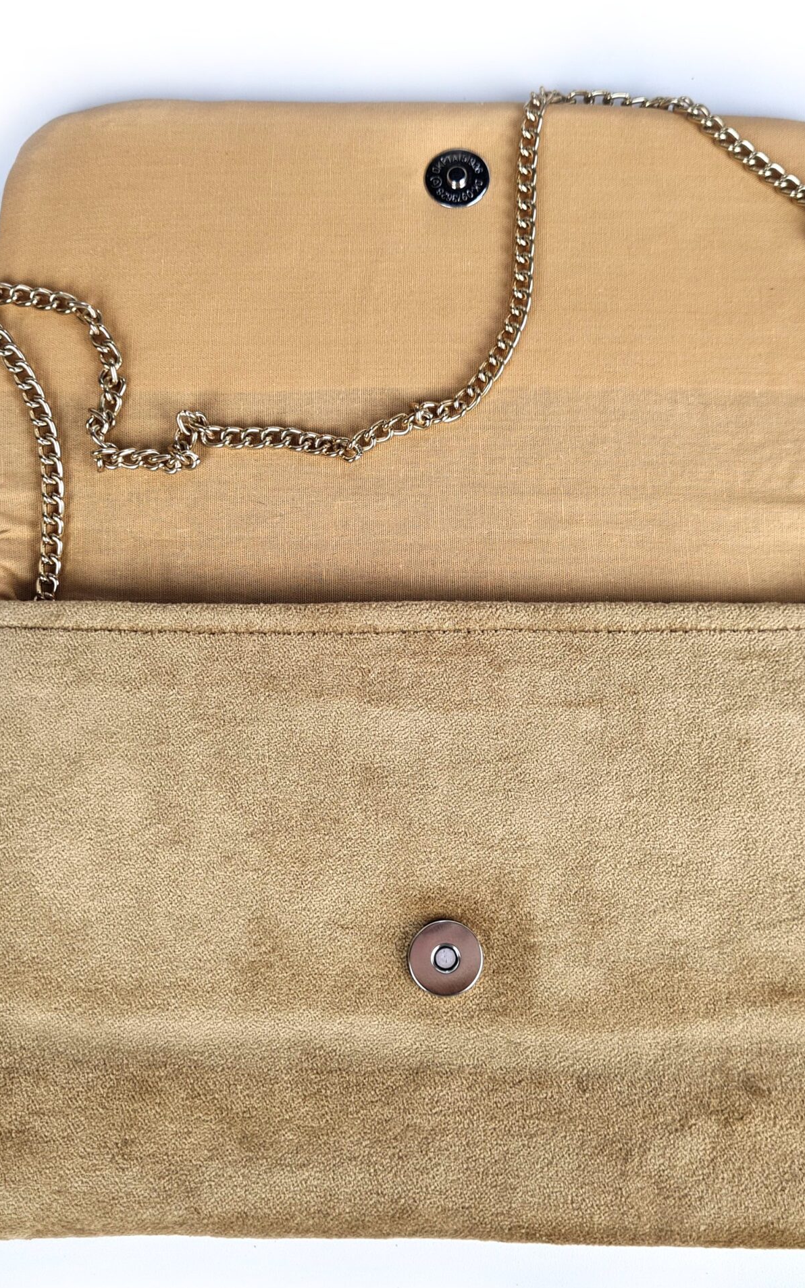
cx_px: 419
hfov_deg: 34.4
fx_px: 1299
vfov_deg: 52.7
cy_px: 644
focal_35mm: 37
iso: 50
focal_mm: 5.4
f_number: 1.8
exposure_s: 1/159
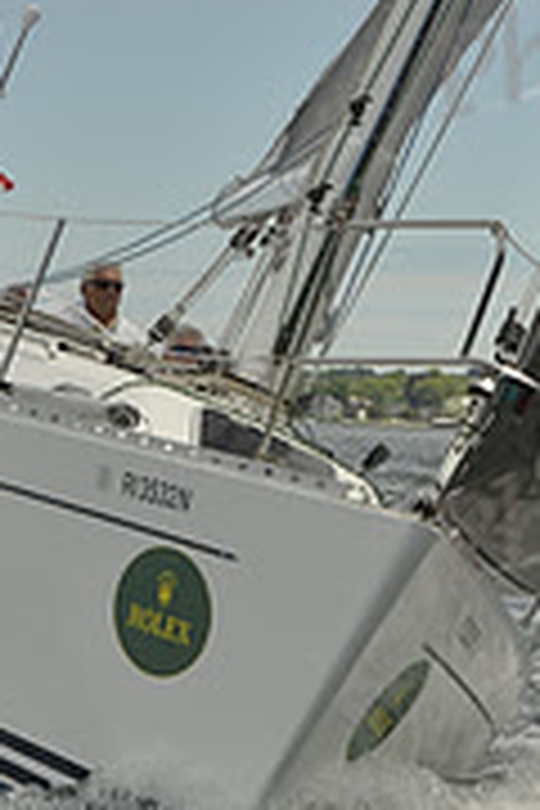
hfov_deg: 6.1
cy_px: 299
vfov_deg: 9.1
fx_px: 5062
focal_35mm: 225
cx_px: 202
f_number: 9
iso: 280
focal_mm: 70
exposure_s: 1/1600
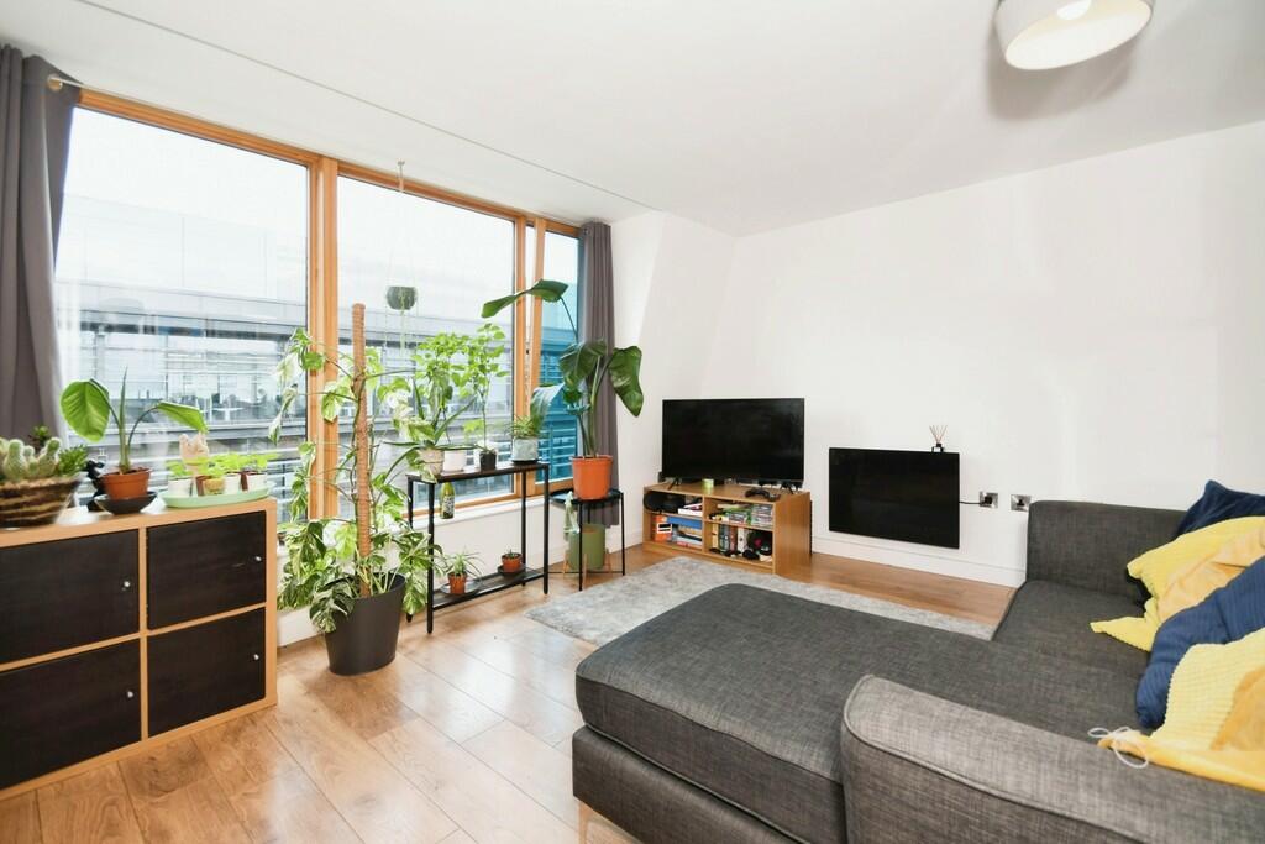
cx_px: 632
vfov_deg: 77.3
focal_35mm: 15
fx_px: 527
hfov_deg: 100.4
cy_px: 422
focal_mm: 10
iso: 400
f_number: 8
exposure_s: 1/60
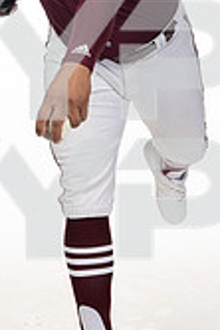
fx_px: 1212
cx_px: 97
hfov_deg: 10.4
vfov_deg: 15.4
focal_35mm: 132
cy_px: 61
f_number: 6.3
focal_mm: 49
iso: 400
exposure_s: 1/250
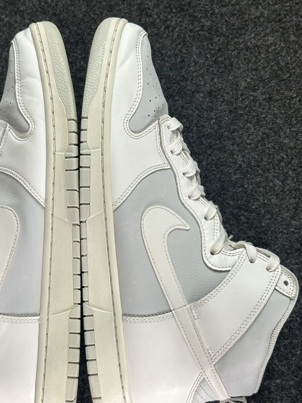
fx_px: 872
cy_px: 235
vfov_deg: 26.0
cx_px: 85
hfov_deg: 19.5
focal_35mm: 75
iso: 125
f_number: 1.78
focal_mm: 6.86
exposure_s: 1/50
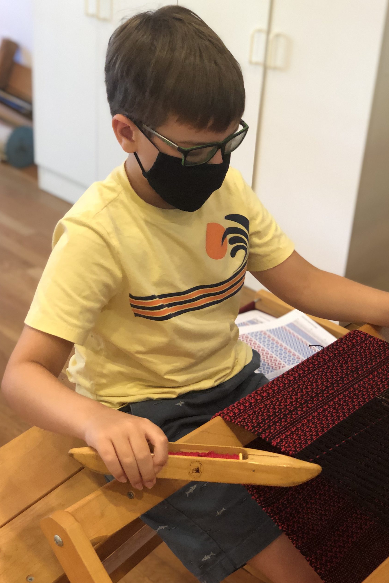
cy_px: 292
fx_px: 891
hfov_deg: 24.6
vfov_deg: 36.2
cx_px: 195
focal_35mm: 55
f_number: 2.4
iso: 125
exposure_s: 1/30
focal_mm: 6
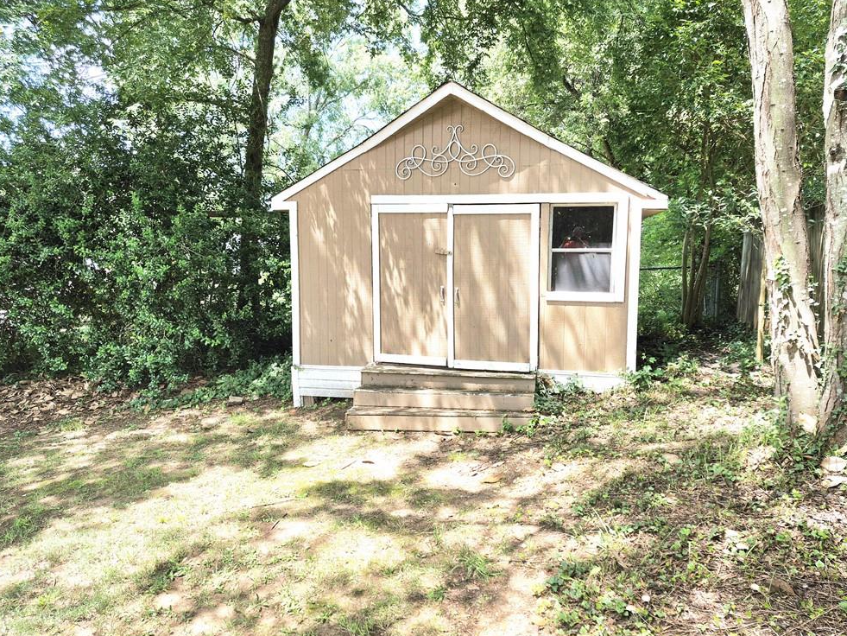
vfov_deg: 56.8
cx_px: 420
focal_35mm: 24
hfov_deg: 71.6
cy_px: 328
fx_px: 587
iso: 25
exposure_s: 1/263
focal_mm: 5.4
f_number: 1.8
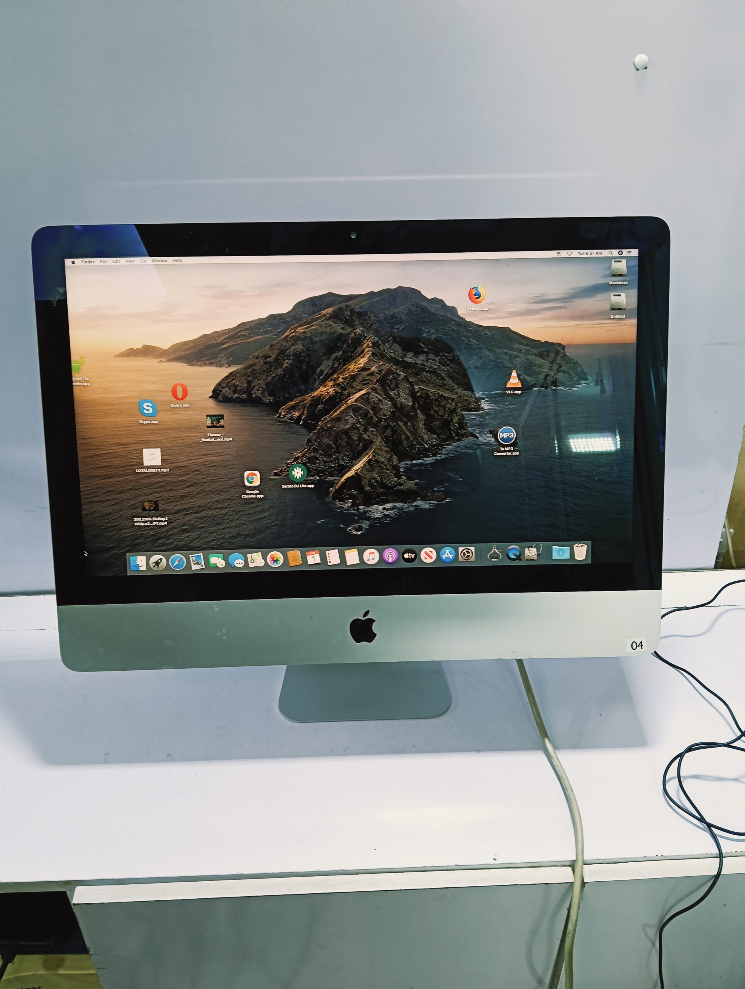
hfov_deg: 51.5
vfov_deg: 65.2
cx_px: 372
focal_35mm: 27
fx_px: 773
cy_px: 494
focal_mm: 3.98
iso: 100
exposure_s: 1/33.3
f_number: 1.8
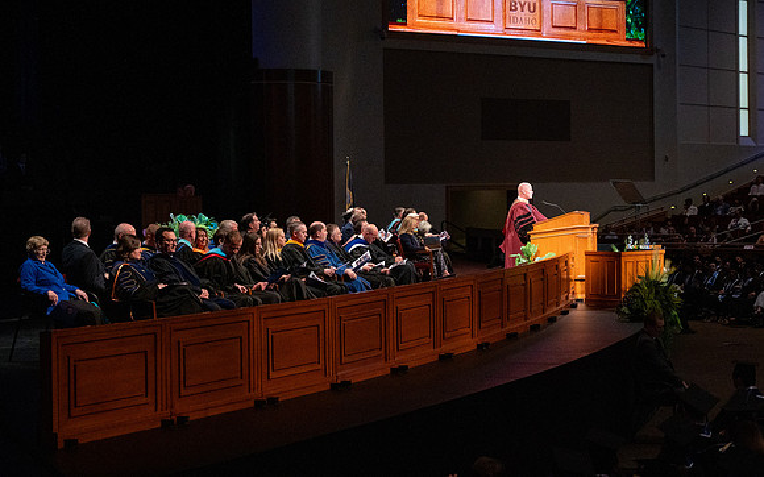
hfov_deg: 26.7
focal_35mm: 77
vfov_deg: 16.8
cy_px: 202
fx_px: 1609
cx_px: 394
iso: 4000
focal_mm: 70
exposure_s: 1/320
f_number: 4
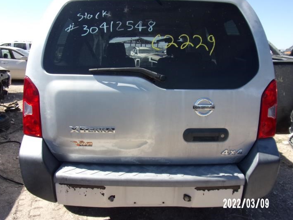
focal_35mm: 27
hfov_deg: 65.3
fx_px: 228
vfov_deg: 51.3
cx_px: 152
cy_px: 107
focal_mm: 4.3
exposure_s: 1/680
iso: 80
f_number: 3.3
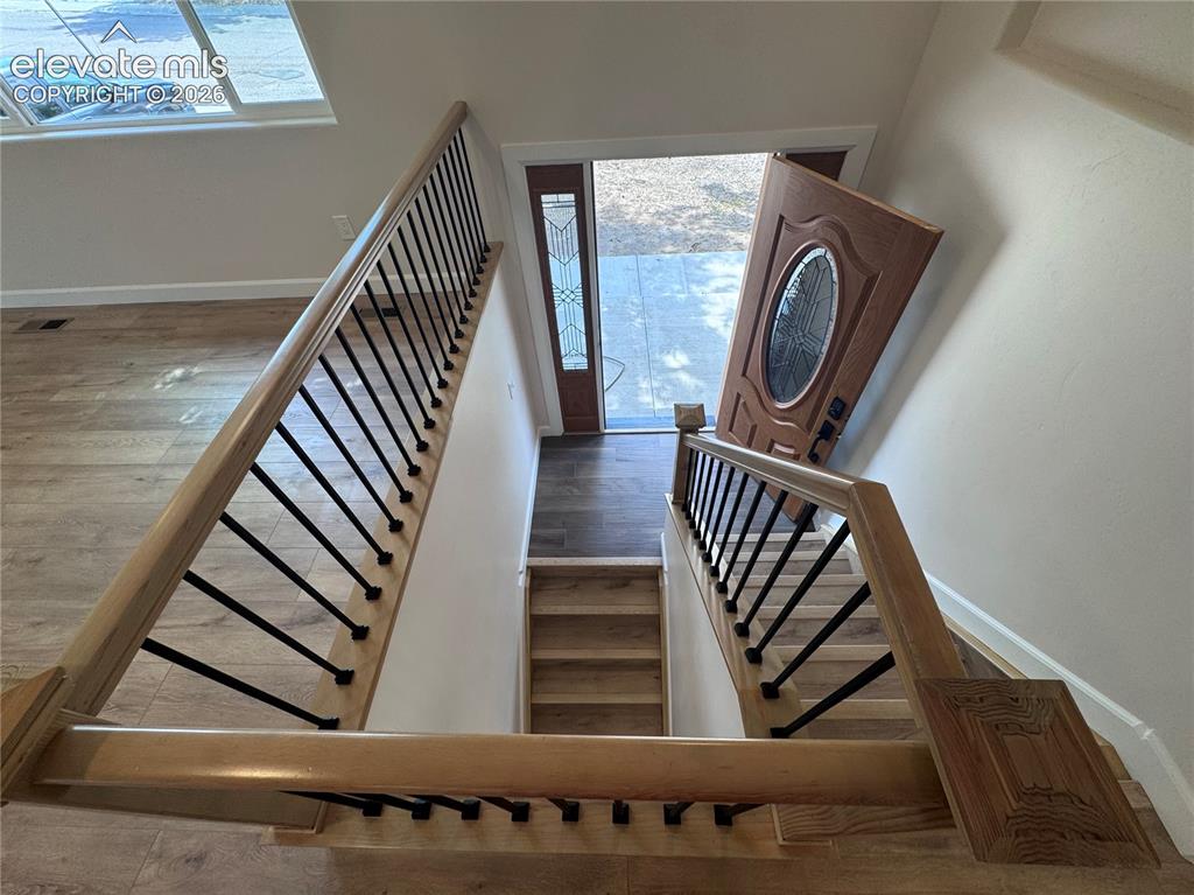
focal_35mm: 14
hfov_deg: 102.1
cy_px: 448
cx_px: 597
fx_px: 483
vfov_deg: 85.6
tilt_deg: -50.6
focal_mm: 2.22
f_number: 2.2
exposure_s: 1/120
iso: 64
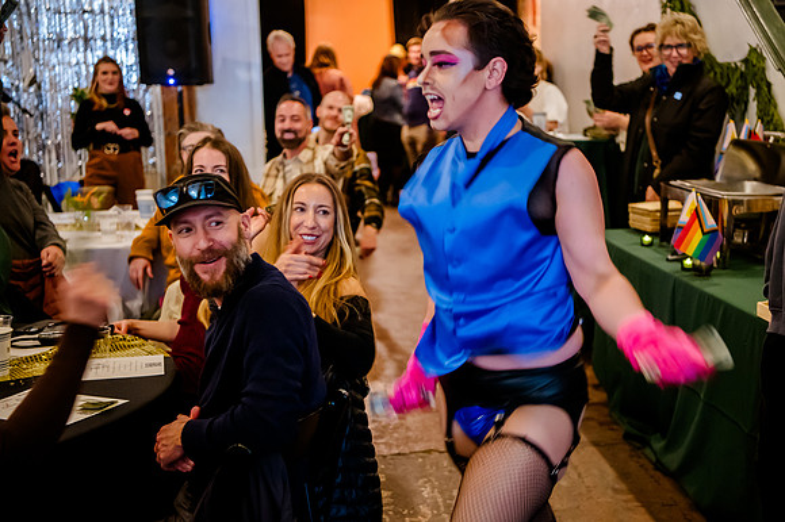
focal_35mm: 56
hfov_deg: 35.9
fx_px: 1211
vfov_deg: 24.3
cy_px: 282
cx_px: 430
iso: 5000
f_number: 2.8
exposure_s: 1/60
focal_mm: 50
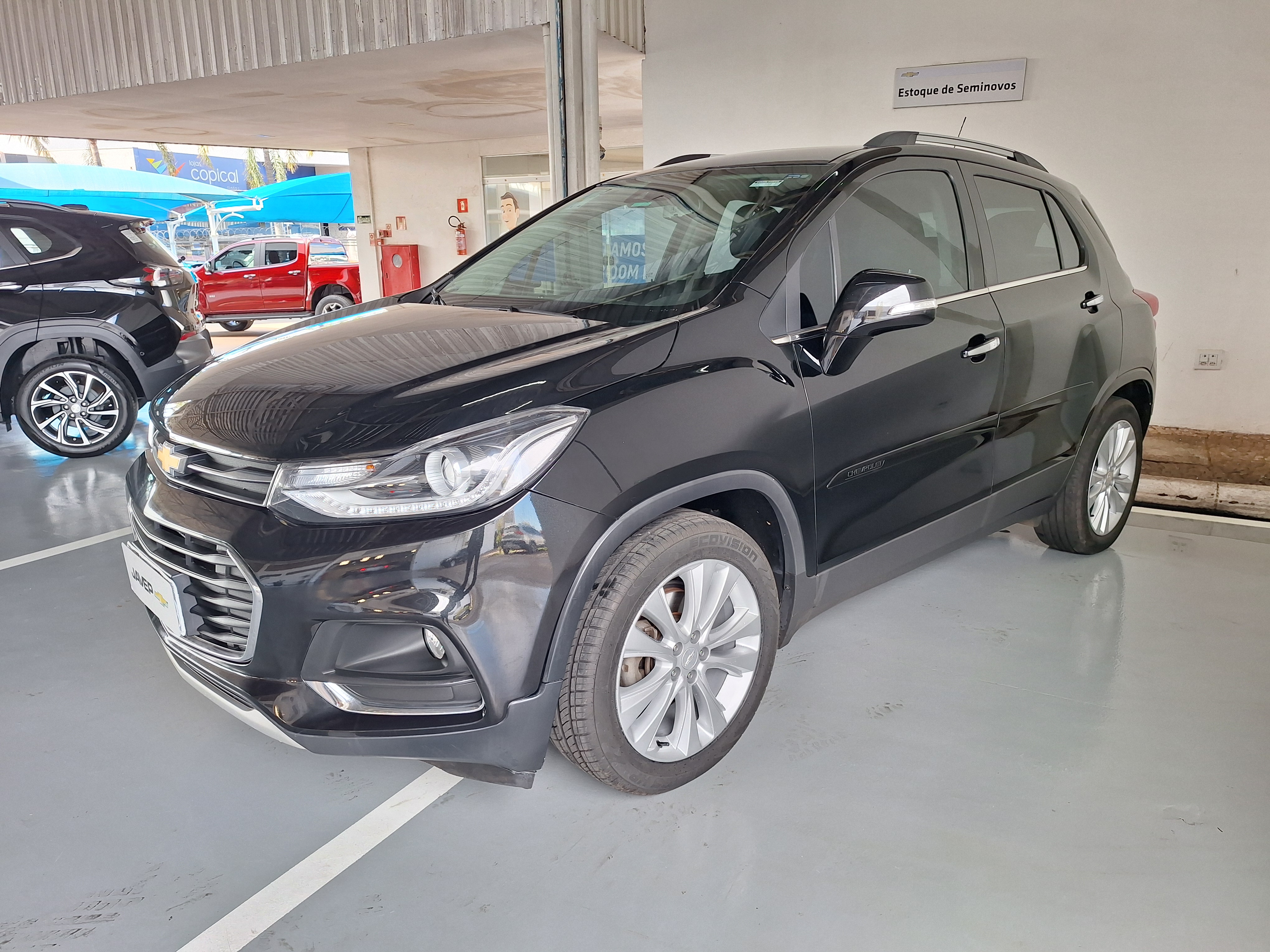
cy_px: 476
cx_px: 635
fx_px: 844
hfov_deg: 73.9
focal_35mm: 23
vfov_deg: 58.9
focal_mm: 5.54
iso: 40
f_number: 1.8
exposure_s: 1/120
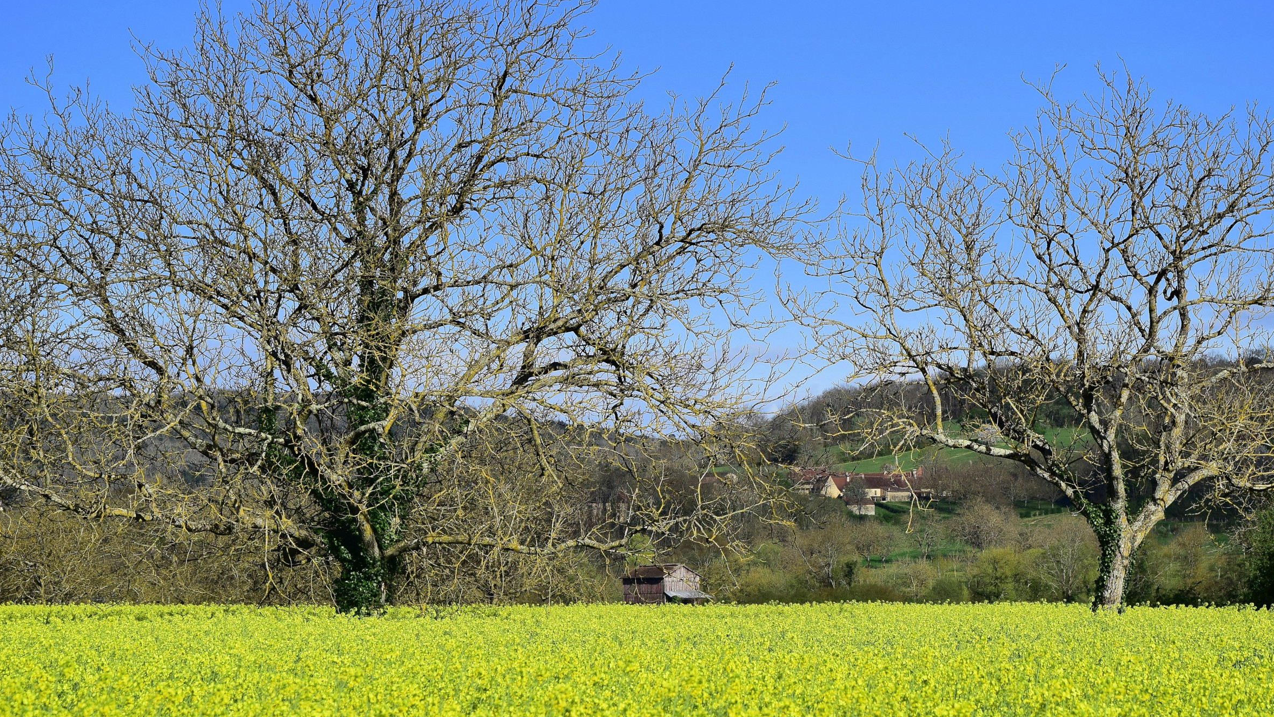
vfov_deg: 9.3
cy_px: 376
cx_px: 771
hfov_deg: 16.5
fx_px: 4391
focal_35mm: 130
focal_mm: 66
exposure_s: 1/1000
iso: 200
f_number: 8
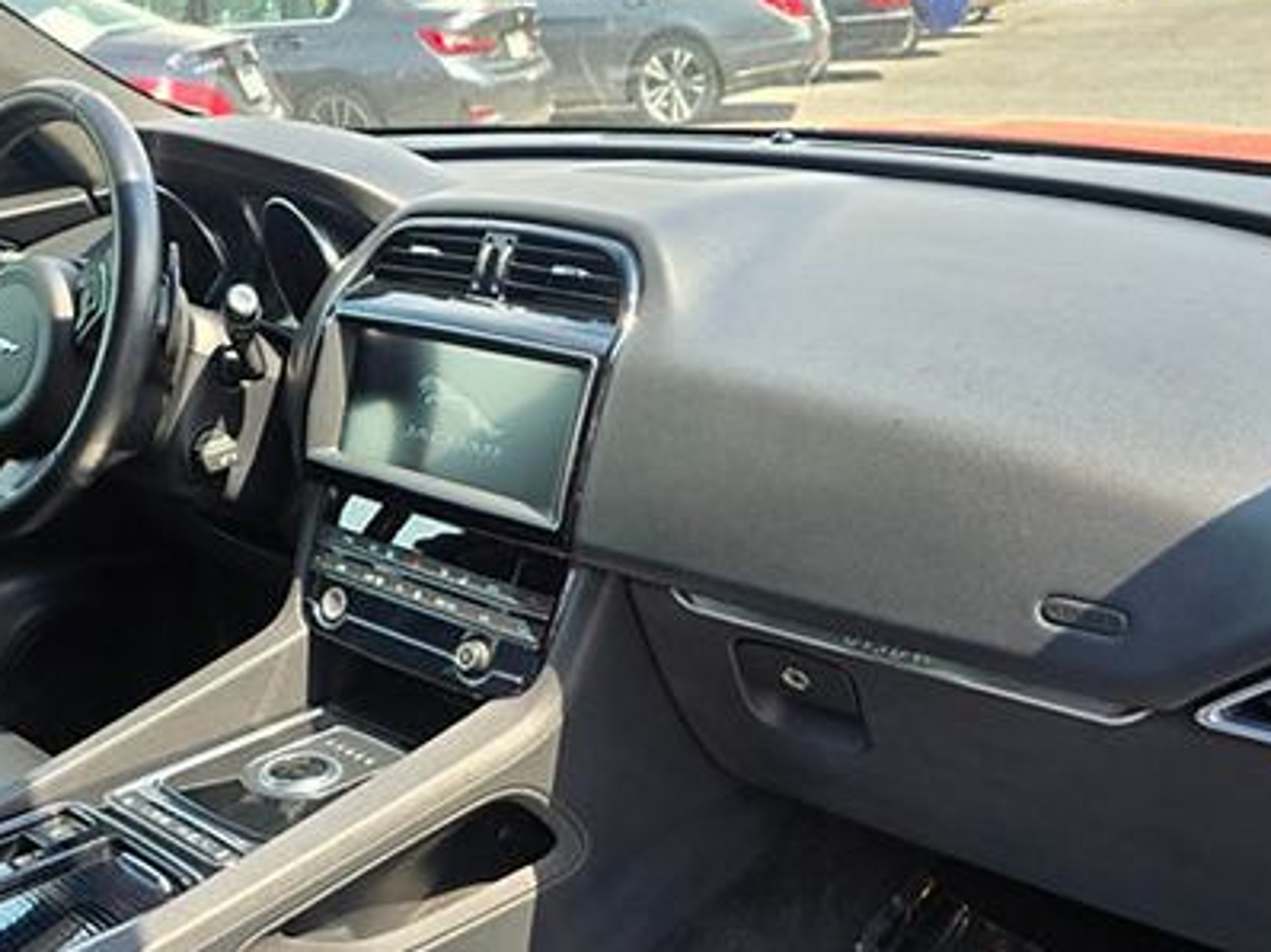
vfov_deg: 37.6
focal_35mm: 37
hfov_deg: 50.0
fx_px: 1358
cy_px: 722
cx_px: 546
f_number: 1.7
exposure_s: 1/180
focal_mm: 6.3
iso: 20
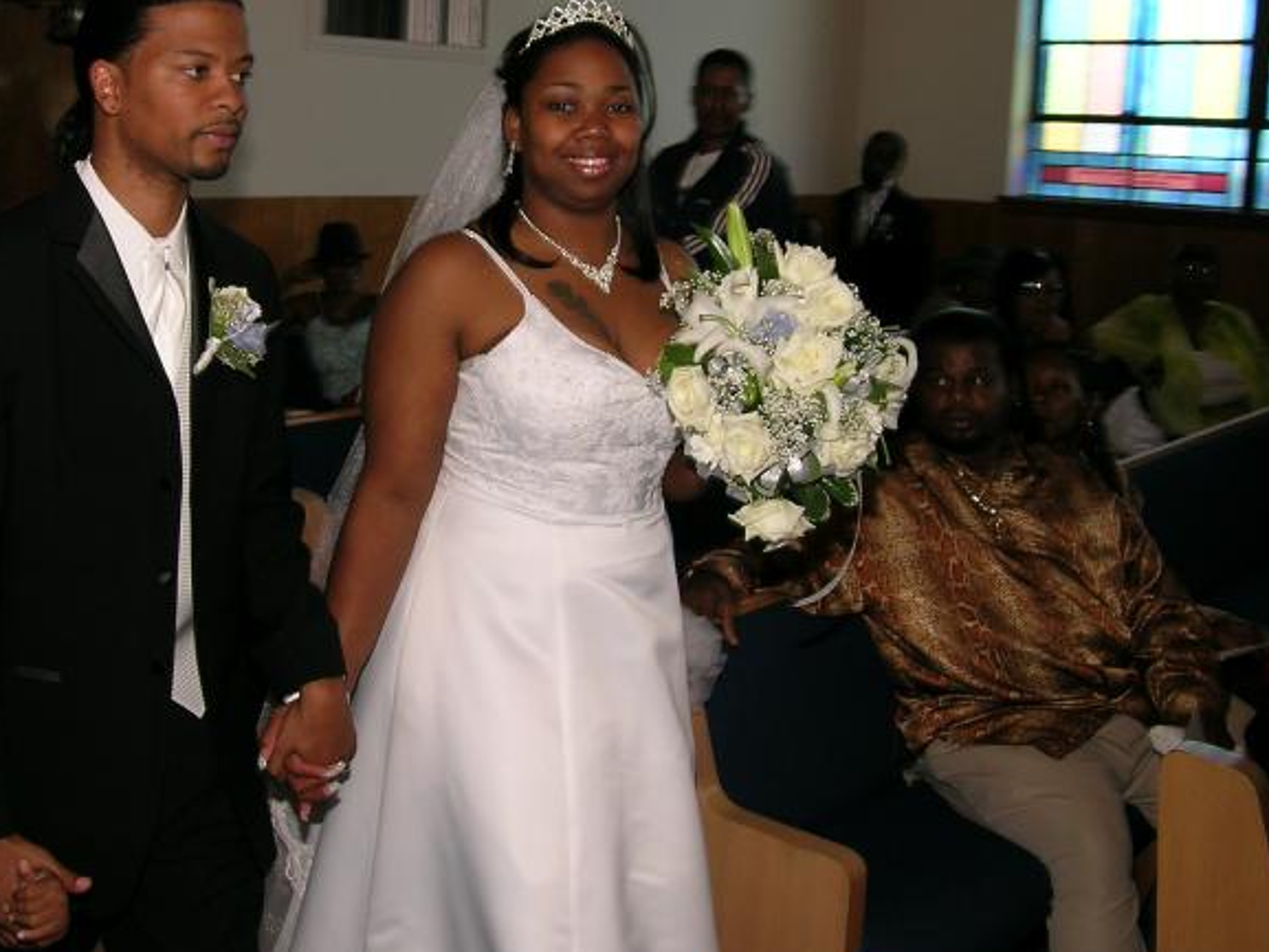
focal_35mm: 43
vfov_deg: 33.4
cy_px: 341
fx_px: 1577
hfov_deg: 43.4
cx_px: 446
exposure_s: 1/60.1
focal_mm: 6.5
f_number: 4.1
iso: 50
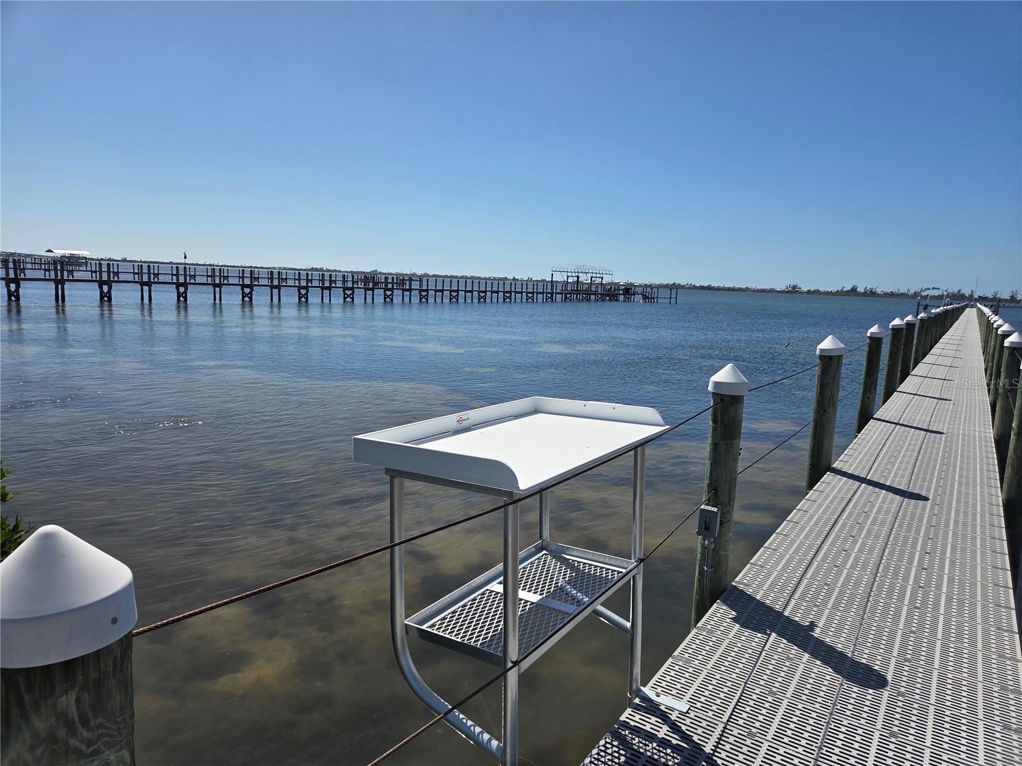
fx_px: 679
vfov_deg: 58.9
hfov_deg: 73.9
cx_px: 511
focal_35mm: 23
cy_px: 383
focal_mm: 5.4
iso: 64
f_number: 1.8
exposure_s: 1/7891
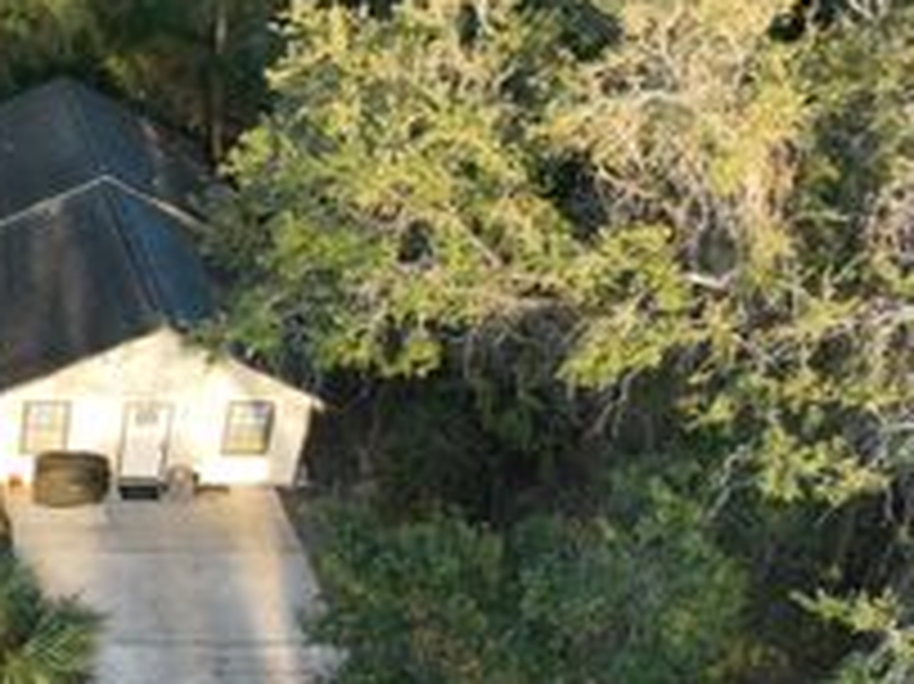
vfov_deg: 24.8
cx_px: -194
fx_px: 1557
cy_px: 392
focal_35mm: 59
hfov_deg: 28.3
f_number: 2.8
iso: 200
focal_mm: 12.29
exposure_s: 1/240
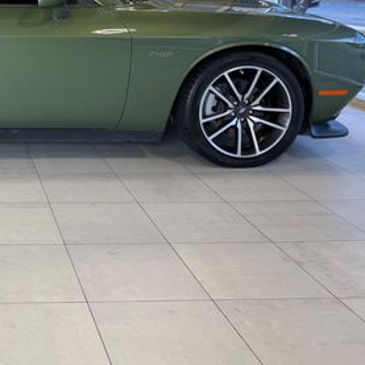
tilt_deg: -7.7
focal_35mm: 49
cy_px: 55
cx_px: -32
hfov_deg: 31.1
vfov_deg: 33.3
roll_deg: +0.9
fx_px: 585
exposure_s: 1/120
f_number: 1.78
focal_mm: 6.76
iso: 80
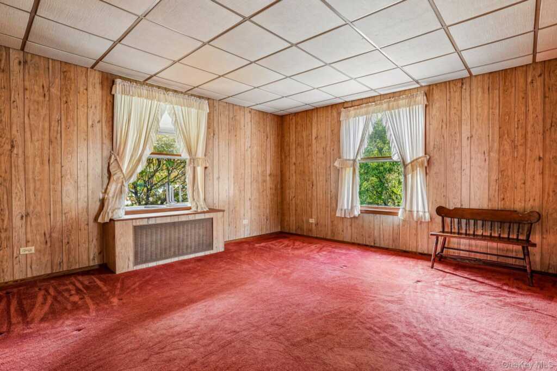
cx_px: 278
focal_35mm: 16
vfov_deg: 73.8
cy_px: 186
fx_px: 248
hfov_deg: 96.7
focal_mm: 16
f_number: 8
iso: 320
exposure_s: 1/15
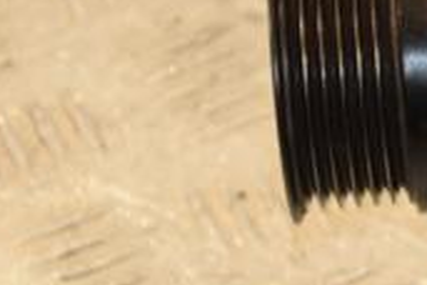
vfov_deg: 4.0
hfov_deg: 5.9
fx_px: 4115
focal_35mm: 347
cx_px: 679
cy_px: 88
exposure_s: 1/200
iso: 800
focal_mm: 66
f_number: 5.3
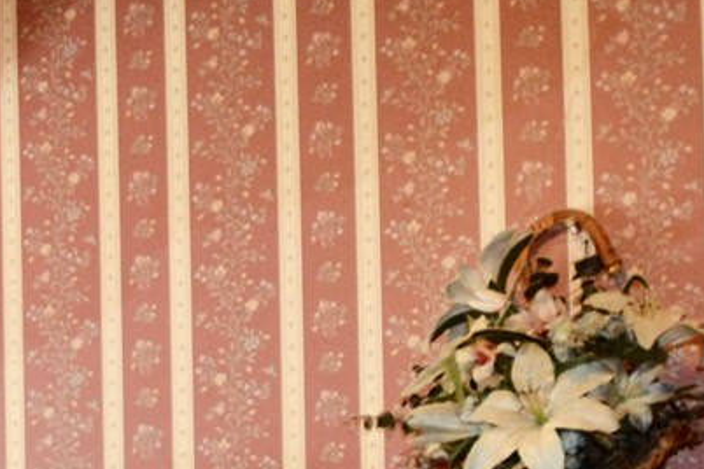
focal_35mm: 81
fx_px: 1584
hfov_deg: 20.3
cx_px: -445
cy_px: 1007
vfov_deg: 13.7
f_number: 3.5
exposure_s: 1/60
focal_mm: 10
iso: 450
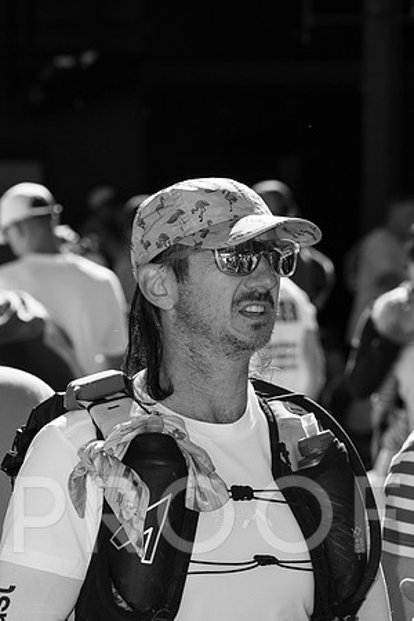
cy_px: 310
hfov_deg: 6.9
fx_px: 3450
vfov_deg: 10.3
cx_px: 207
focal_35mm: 200
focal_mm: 200
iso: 5000
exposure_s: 1/3200
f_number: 11
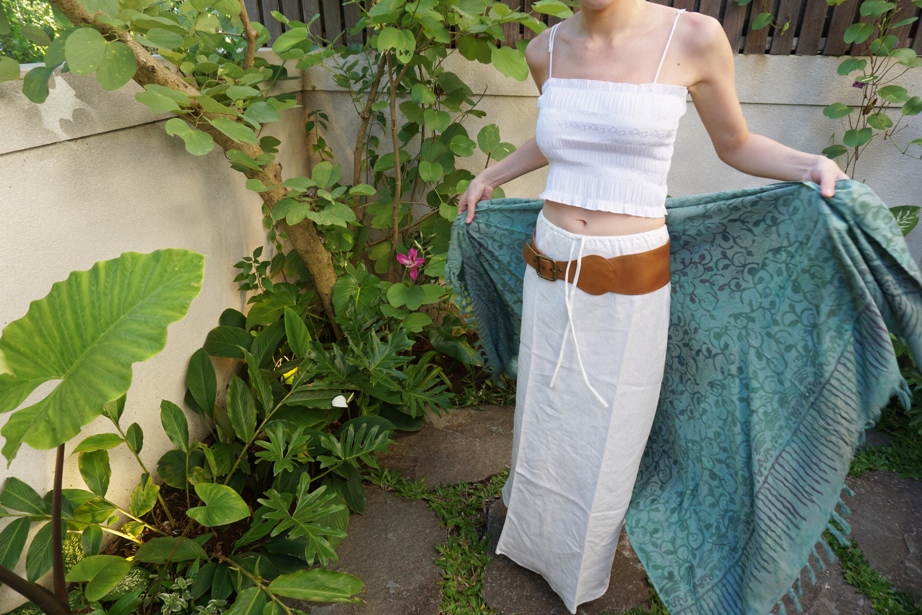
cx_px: 461
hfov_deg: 73.7
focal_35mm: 24
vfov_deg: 53.1
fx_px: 615
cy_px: 308
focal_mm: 16
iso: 320
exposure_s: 1/160
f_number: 4
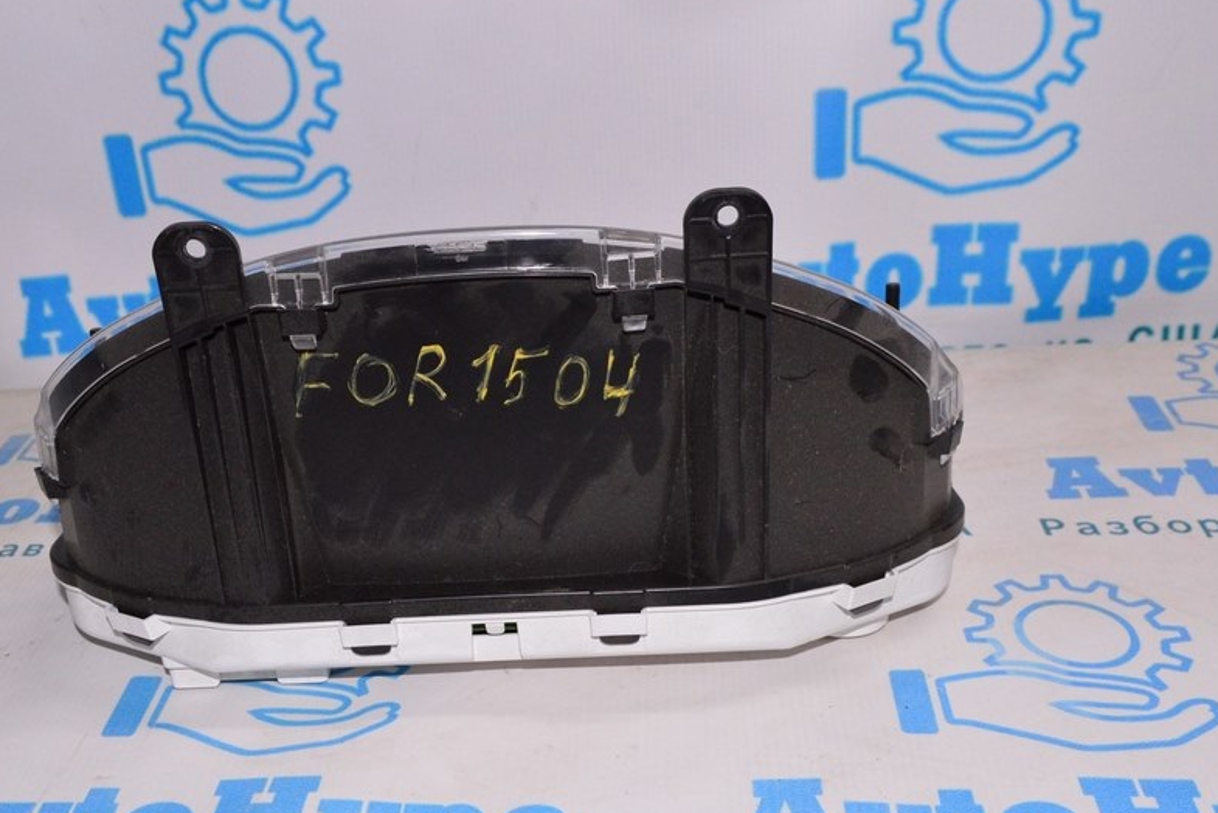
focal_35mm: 43
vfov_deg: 31.1
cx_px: 518
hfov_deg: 45.3
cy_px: 519
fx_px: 1455
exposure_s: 1/200
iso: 1600
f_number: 8
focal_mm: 22
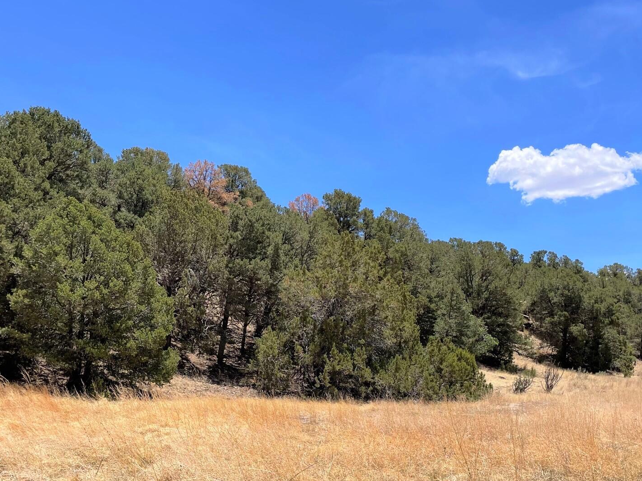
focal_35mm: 37
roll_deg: +0.3
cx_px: 296
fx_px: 686
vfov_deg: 38.1
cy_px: 333
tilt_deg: +4.2
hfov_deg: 50.1
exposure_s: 1/3205
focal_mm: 4.2
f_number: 1.6
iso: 32
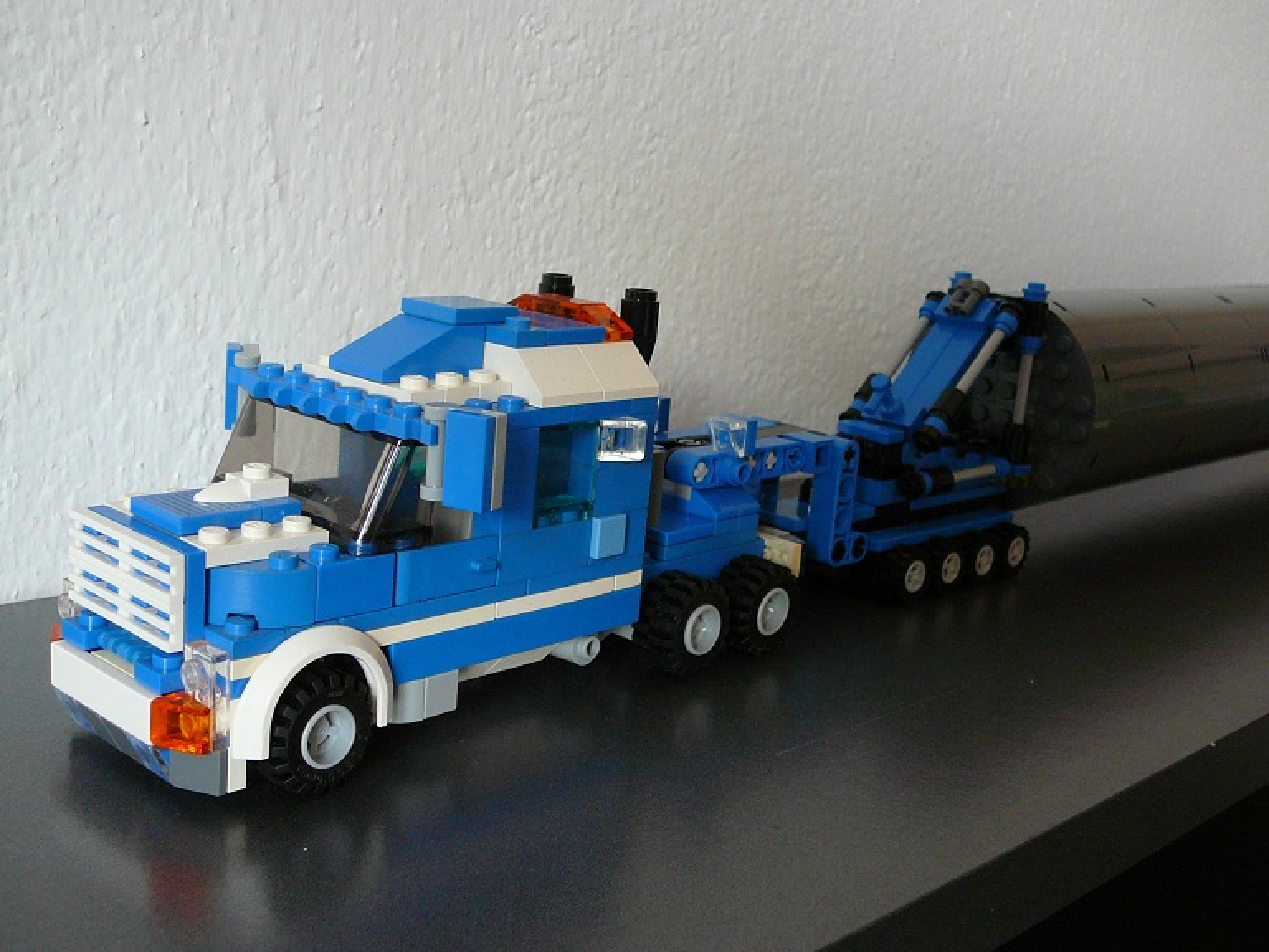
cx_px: 634
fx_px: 1503
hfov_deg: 45.8
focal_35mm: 41
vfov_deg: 35.1
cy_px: 476
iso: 200
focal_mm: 6.1
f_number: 3.1
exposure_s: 1/30
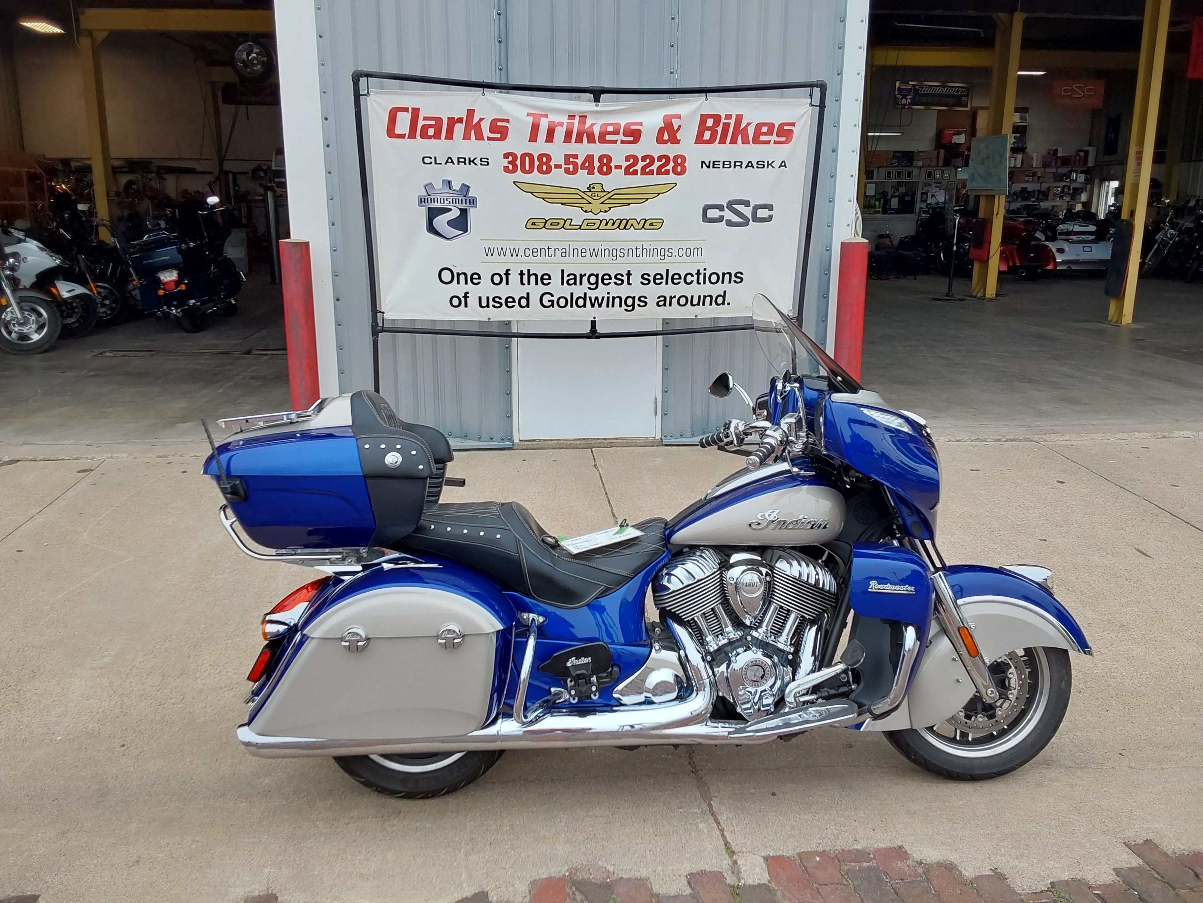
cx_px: 602
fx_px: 973
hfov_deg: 63.4
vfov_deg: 49.7
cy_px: 452
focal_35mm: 28
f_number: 1.9
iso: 50
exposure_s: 1/710
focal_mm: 2.91
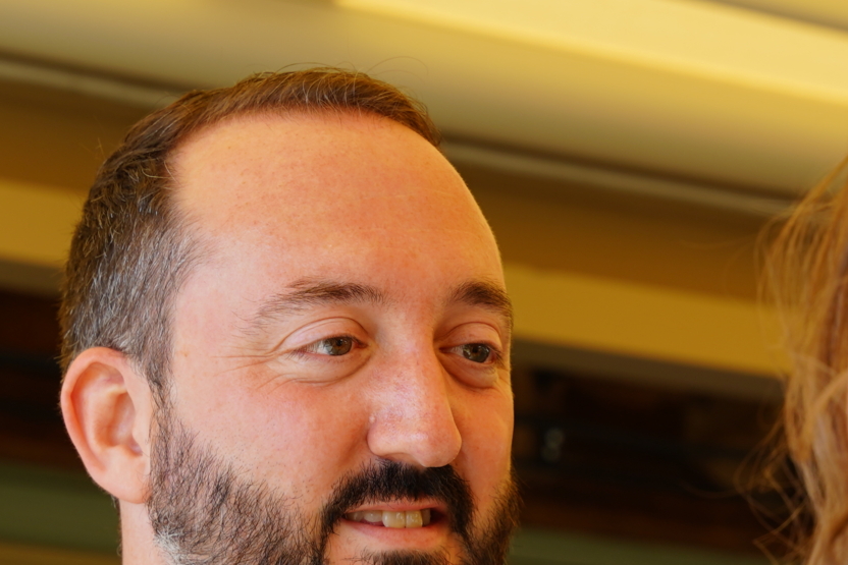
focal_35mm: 202
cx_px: 656
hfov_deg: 10.2
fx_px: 4748
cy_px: 682
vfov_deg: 6.8
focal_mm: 65.5
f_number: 5.6
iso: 100
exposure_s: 1/100
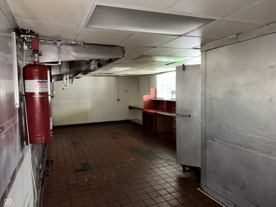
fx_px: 191
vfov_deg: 56.8
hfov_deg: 71.6
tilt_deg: -4.0
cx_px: 138
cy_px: 104
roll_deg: +1.1
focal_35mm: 24
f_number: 1.78
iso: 160
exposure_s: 1/5
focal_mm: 6.76
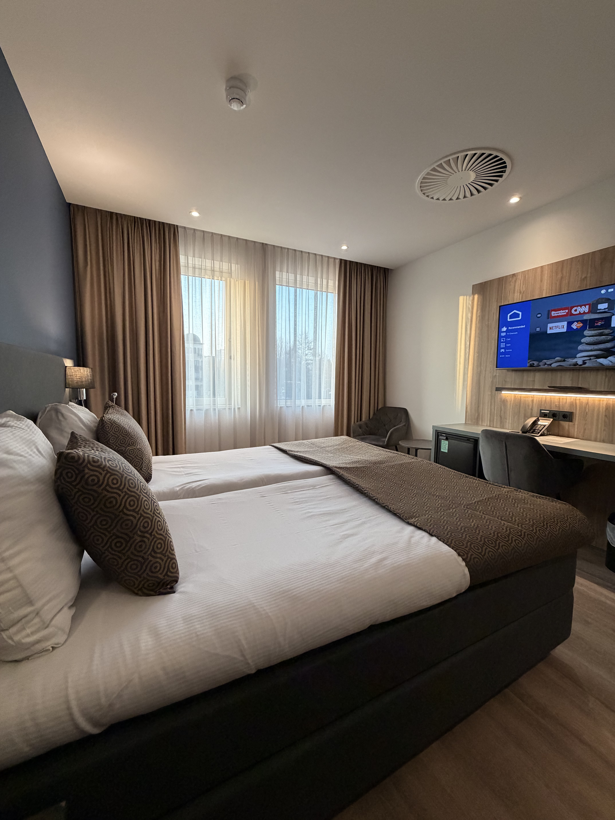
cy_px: 410
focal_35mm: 14
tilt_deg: -5.4
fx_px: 332
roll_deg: -1.2
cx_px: 308
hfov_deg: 85.7
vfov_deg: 102.1
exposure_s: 1/112
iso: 320
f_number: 2.2
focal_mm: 2.22
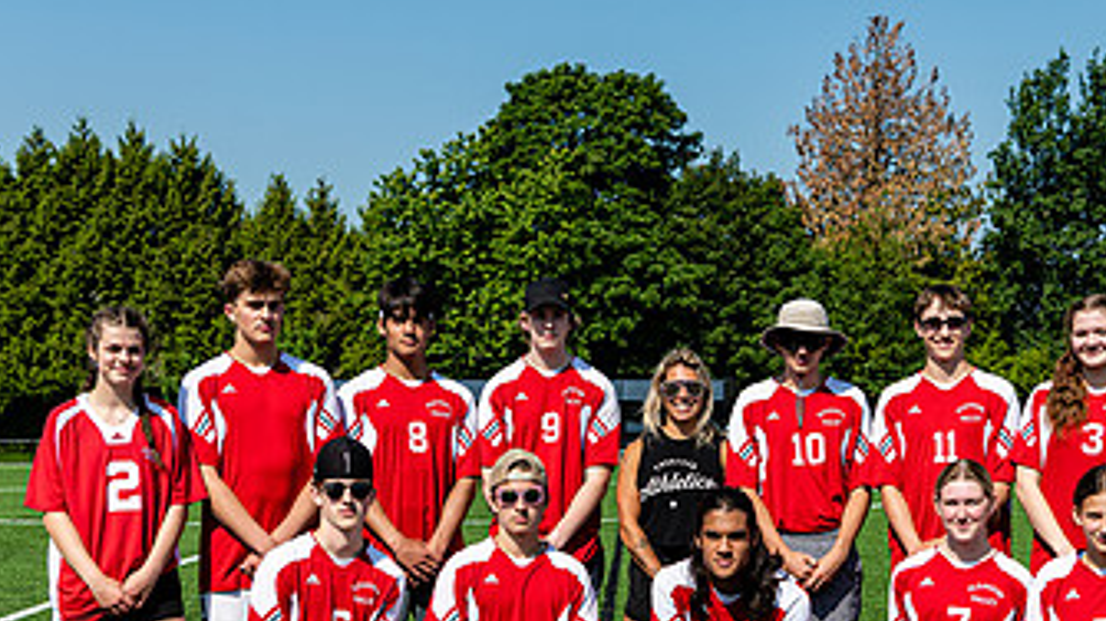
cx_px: 693
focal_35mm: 69
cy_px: 586
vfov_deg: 17.1
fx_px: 2022
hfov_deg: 30.5
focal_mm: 38
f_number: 5.6
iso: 110
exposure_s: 1/640
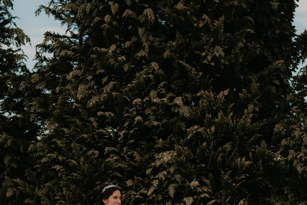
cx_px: 243
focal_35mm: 82
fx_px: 699
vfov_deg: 16.4
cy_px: 195
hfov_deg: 24.4
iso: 160
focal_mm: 35
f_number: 2.8
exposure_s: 1/1000
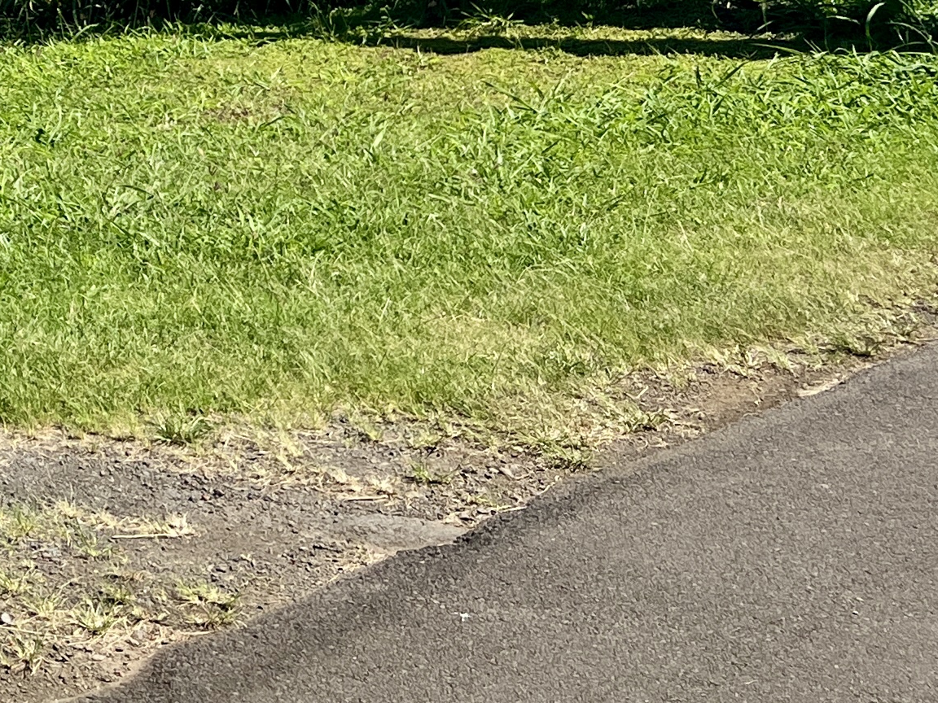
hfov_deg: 18.2
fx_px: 2466
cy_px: -254
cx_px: -609
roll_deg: -2.8
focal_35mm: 91
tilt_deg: -1.0
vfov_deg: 15.3
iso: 50
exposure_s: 1/4831
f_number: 1.5
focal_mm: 5.7
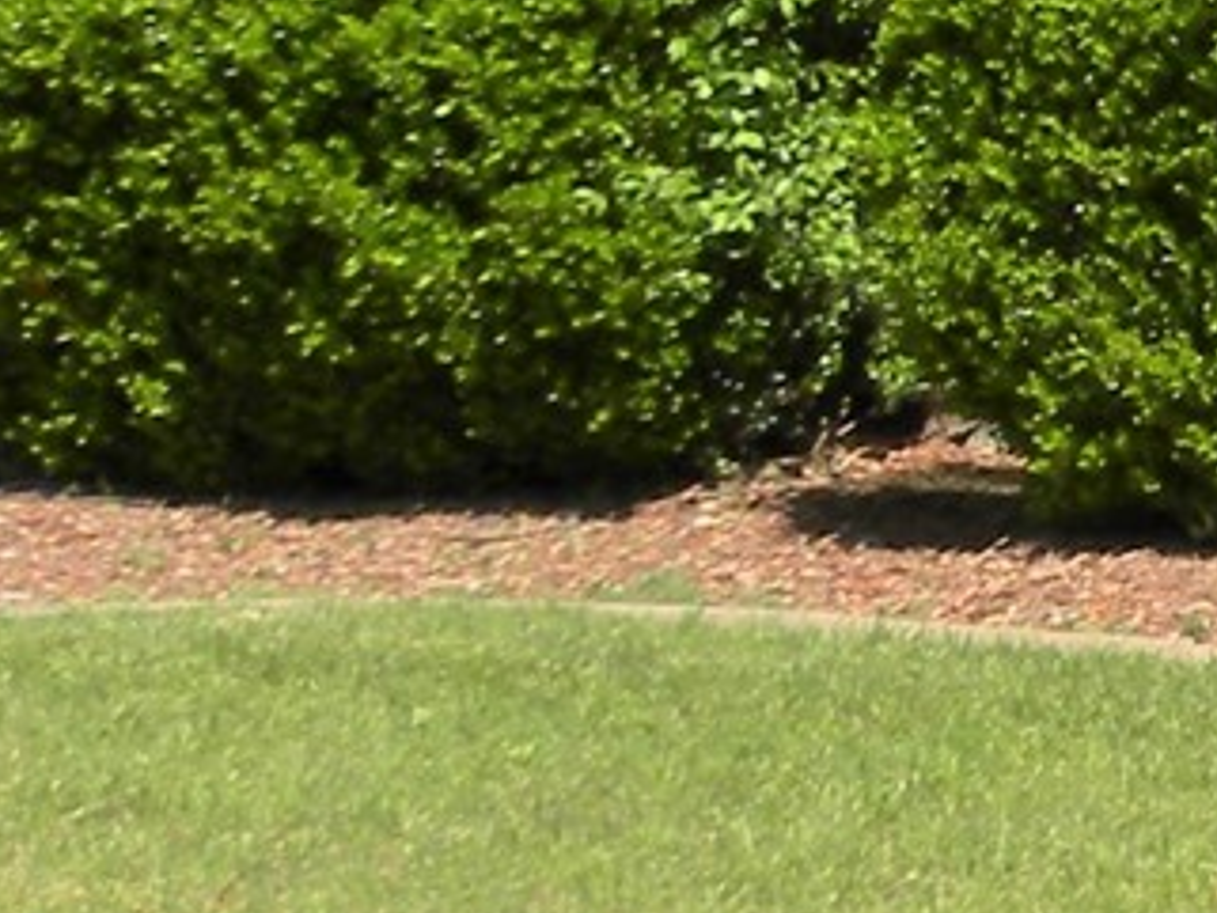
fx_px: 5838
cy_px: -432
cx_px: 3564
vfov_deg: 8.7
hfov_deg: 9.5
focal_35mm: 166
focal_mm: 4.6
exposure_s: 1/217
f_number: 5.6
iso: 64
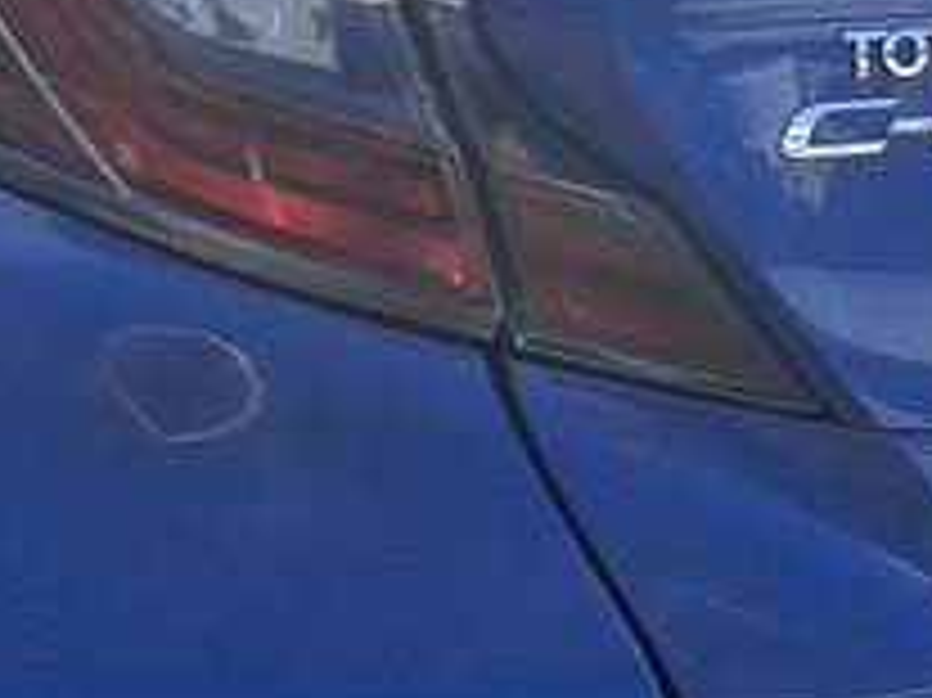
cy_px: 558
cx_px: 419
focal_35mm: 160
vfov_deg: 9.2
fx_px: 4305
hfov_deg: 12.4
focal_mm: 5.54
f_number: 1.8
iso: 50
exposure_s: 1/1580
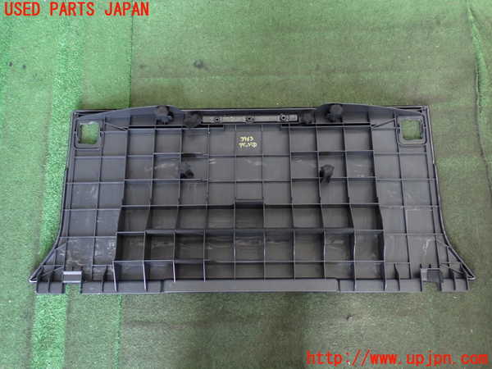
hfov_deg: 51.4
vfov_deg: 39.7
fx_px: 512
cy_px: 184
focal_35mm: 36
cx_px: 246
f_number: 2.5
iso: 250
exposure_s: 1/40
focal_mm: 6.37
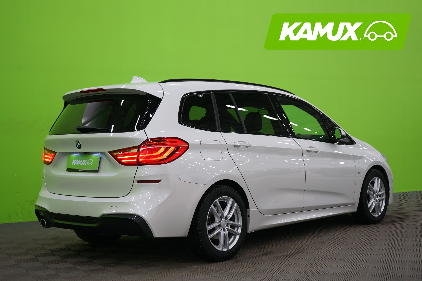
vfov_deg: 26.0
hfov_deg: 38.2
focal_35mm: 52
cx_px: 211
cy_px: 140
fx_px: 610
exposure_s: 1/13
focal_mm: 52
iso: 400
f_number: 5
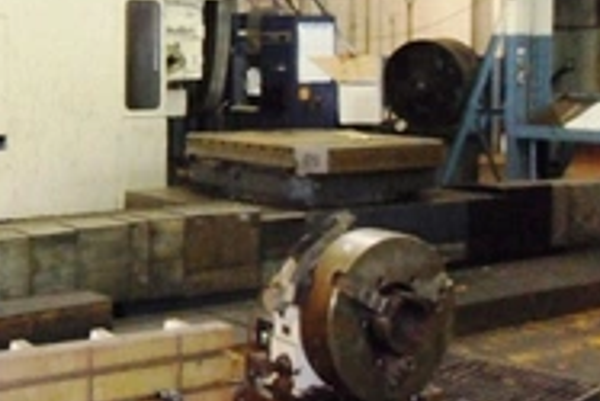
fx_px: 1001
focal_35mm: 60
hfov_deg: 32.1
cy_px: 74
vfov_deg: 22.3
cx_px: 87
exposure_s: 1/45
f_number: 3.5
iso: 400
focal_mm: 4.9
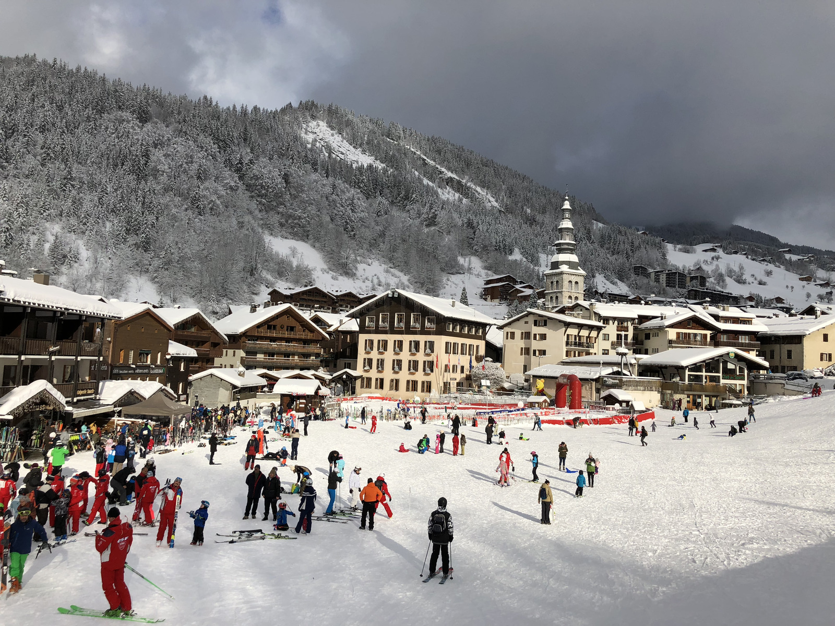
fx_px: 675
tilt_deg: +4.3
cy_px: 313
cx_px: 418
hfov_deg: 63.4
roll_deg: -2.0
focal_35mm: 28
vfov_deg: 49.7
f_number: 1.8
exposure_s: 1/4367
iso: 25
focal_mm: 4
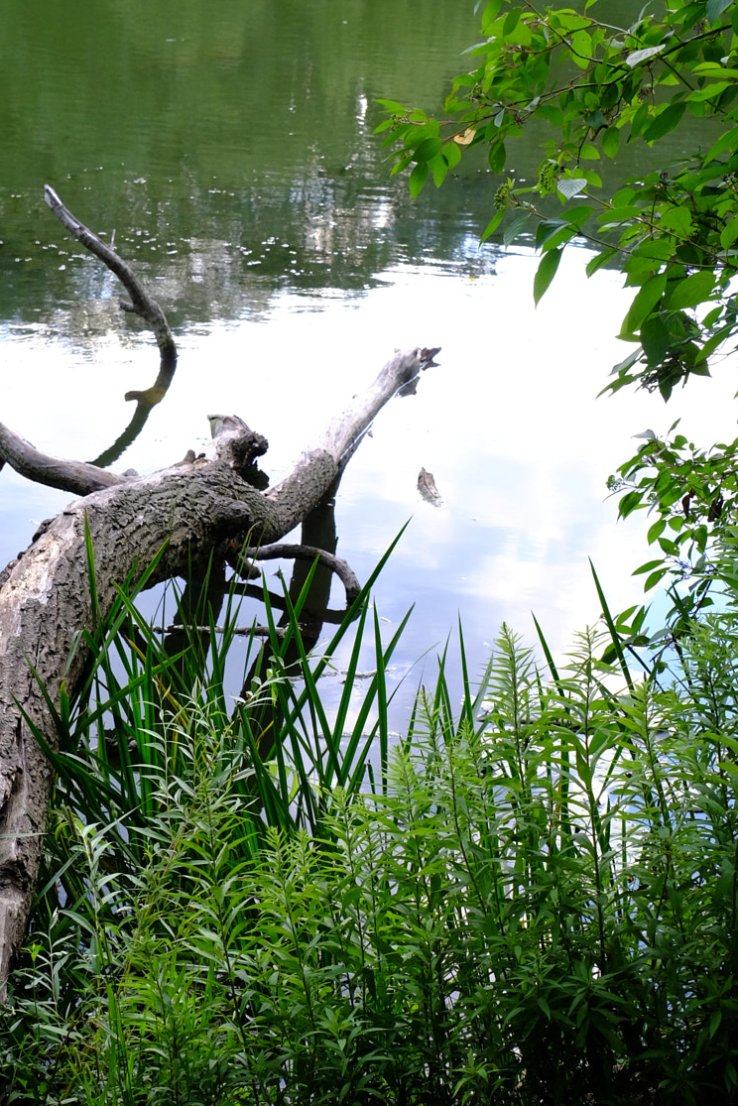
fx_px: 2028
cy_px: 605
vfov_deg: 30.5
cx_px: 274
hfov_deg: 20.6
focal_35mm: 66
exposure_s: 1/120
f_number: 7.1
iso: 1250
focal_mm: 30.9
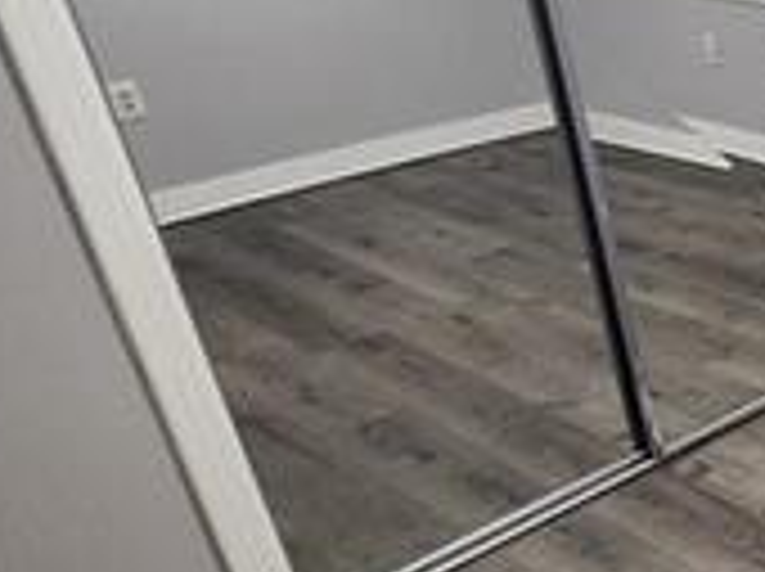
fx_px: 1081
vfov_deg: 29.6
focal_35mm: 49
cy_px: 245
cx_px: 1228
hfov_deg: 25.4
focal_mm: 2.2
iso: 160
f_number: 2.2
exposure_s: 1/60
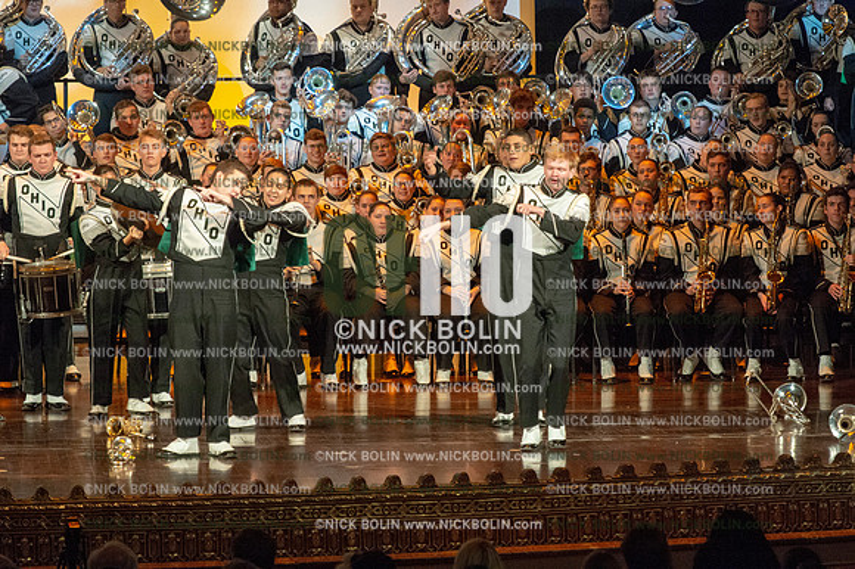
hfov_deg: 9.8
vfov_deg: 6.5
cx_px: 428
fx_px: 4984
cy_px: 284
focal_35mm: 210
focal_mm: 210
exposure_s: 1/320
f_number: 5.6
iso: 8000
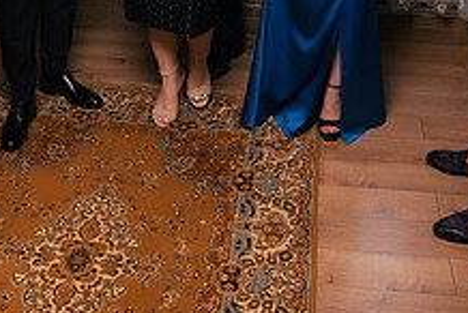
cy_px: -121
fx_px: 898
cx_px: 134
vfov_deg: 18.1
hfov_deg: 28.9
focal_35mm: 69
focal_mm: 24
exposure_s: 1/200
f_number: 3.2
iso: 800
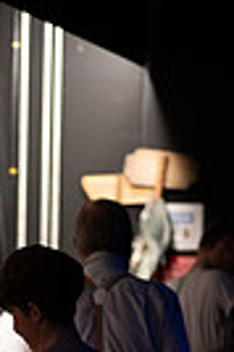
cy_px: 552
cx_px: -126
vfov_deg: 11.6
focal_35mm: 168
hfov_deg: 8.0
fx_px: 1642
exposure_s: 1/200
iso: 2000
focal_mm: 50
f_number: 1.2
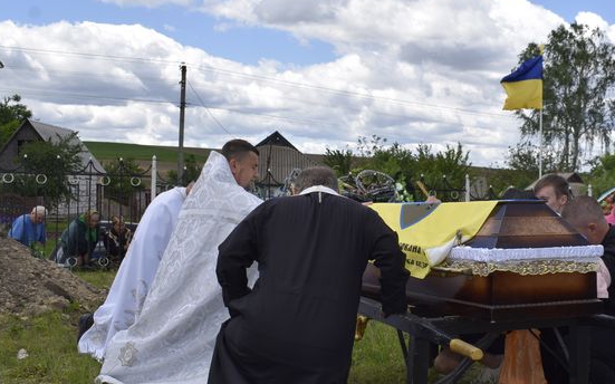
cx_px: 409
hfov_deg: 39.8
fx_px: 838
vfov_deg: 25.8
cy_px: 217
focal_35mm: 50
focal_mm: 24
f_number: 9
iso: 100
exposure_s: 1/200
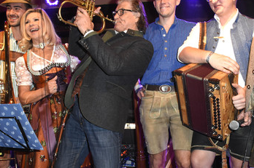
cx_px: 126
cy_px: 65
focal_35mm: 35
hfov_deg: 54.5
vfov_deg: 37.6
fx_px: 247
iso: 1600
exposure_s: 1/60
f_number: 6.3
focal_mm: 18
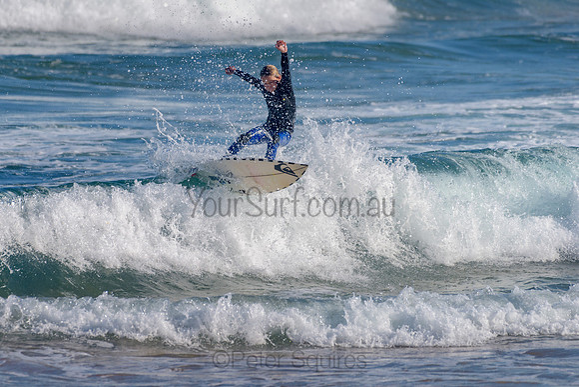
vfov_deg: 2.2
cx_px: 224
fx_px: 9865
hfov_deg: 3.4
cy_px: 174
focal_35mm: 613
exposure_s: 1/2000
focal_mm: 500
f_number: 5.6
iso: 125
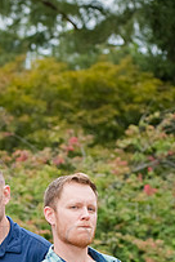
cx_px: 3
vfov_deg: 11.4
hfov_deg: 7.8
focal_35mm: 177
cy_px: 283
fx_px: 1286
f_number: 4.5
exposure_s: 1/320
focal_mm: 80
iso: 1250
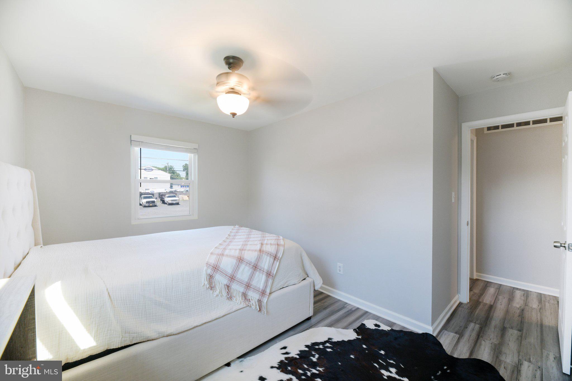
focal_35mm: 14
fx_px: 222
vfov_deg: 81.2
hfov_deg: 104.3
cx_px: 286
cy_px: 190
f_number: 8
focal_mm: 14
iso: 280
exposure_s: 1/15
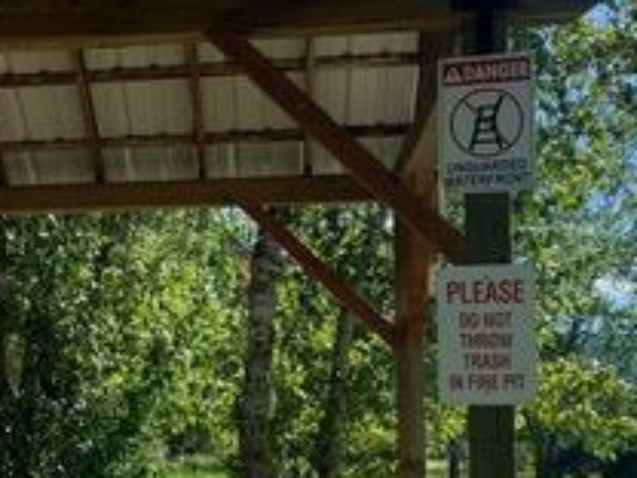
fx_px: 1472
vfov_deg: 18.4
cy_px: 313
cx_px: 28
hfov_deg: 23.6
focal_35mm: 80
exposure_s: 1/759
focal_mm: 4.25
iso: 25
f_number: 1.8
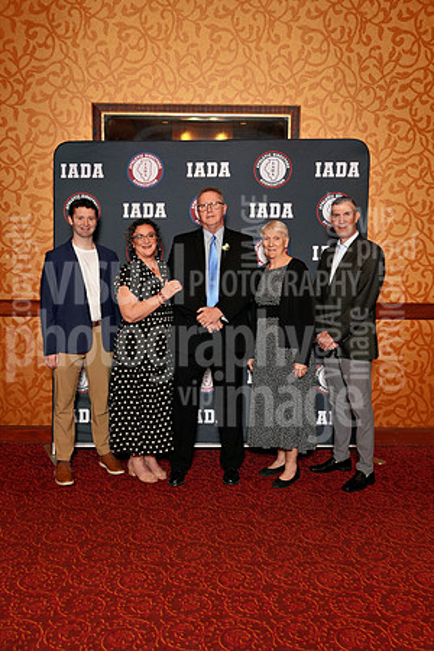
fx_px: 624
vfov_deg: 55.1
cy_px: 326
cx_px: 217
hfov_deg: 38.4
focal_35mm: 34
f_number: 9
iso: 640
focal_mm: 23
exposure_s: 1/125
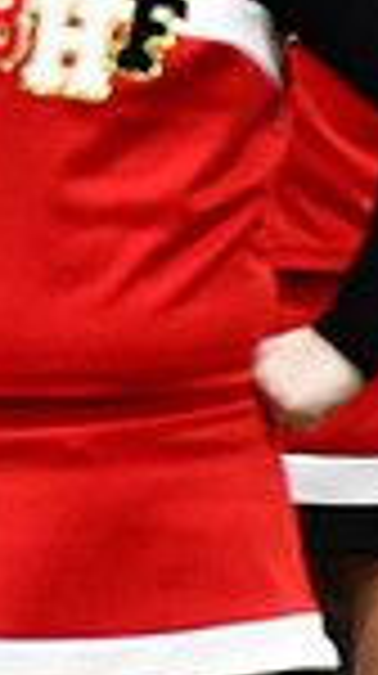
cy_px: -92
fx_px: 21741
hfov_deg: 1.0
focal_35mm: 1216
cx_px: -806
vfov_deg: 1.8
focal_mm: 200
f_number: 3.5
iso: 5000
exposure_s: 1/500
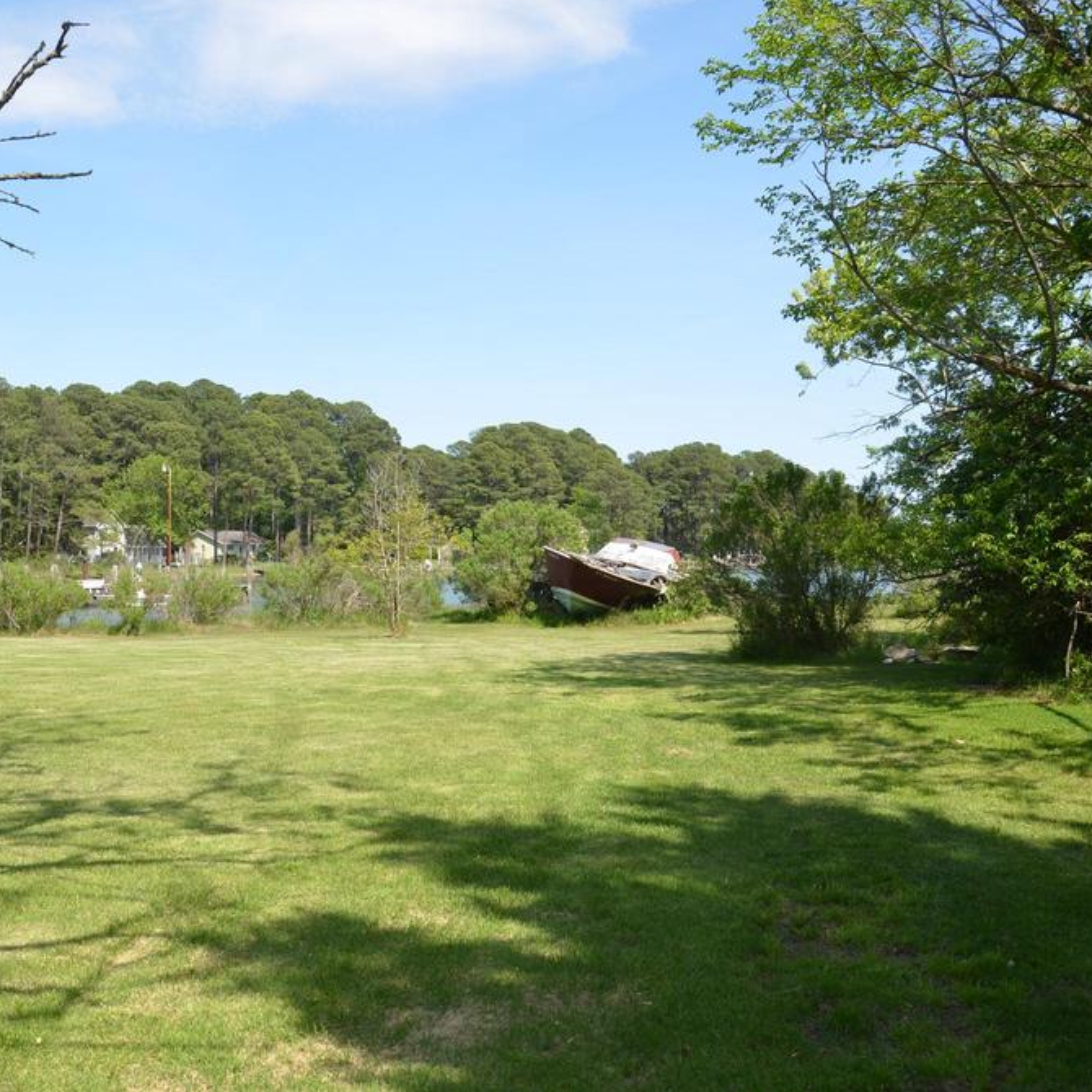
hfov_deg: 46.6
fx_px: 1249
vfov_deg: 47.2
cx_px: 380
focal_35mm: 35
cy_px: 541
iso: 140
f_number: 8
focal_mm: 18
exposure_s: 1/250
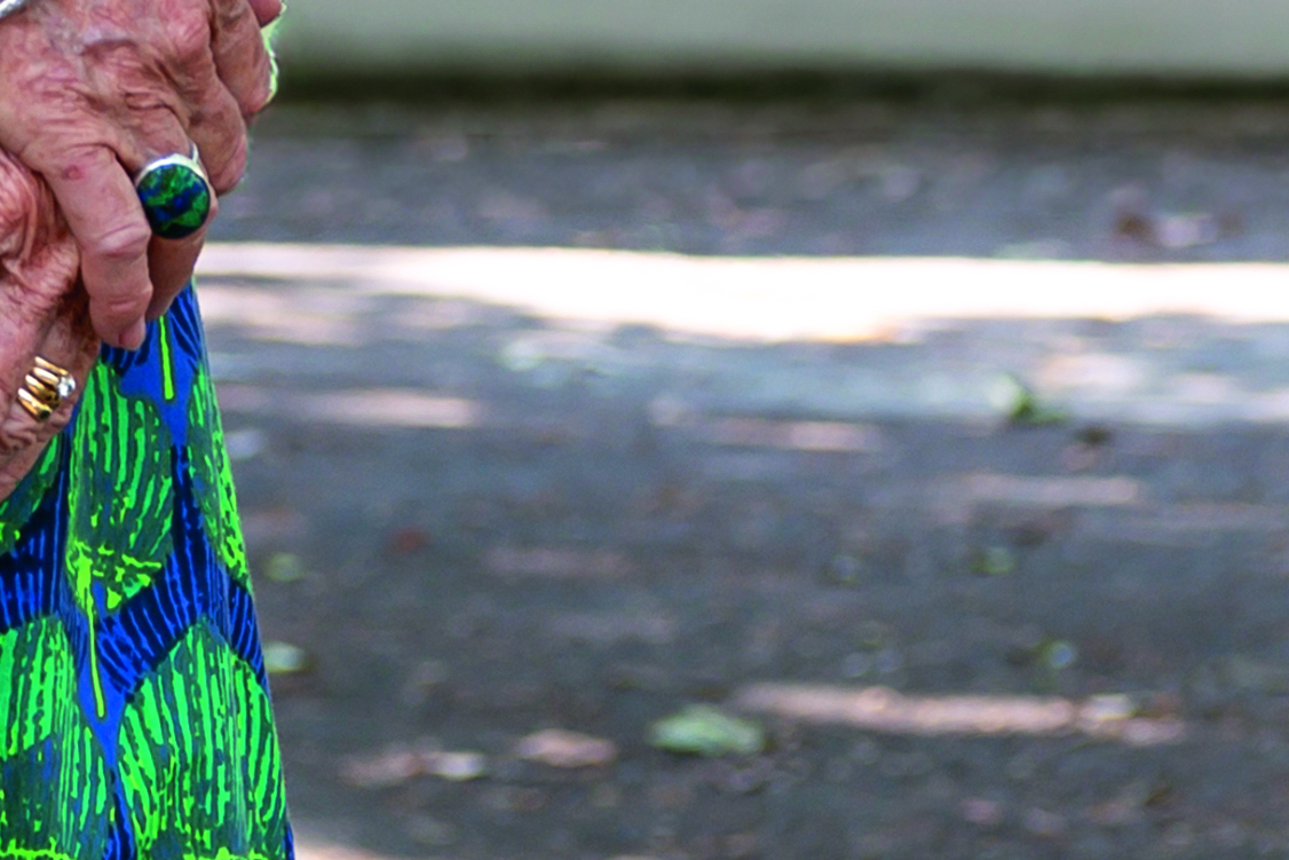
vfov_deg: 3.9
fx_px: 12389
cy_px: -1261
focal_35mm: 346
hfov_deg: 6.0
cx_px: 300
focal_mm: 70
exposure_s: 1/125
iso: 400
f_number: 6.3
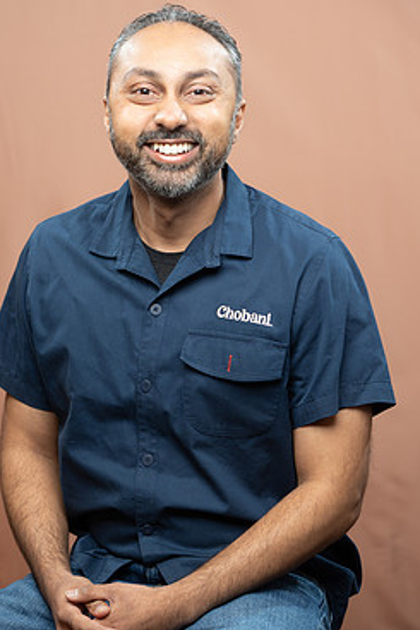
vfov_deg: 20.8
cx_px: 185
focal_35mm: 98
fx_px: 1713
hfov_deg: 14.0
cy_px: 314
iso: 320
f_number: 4
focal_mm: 80
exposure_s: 1/160
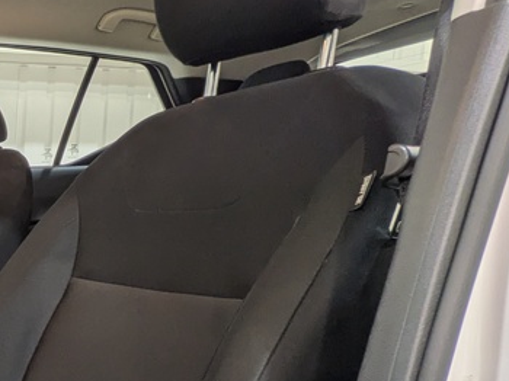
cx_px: -221
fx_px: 602
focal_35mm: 41
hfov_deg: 30.3
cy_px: 321
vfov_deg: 33.7
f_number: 2.2
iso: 54
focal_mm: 1.83
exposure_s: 1/30
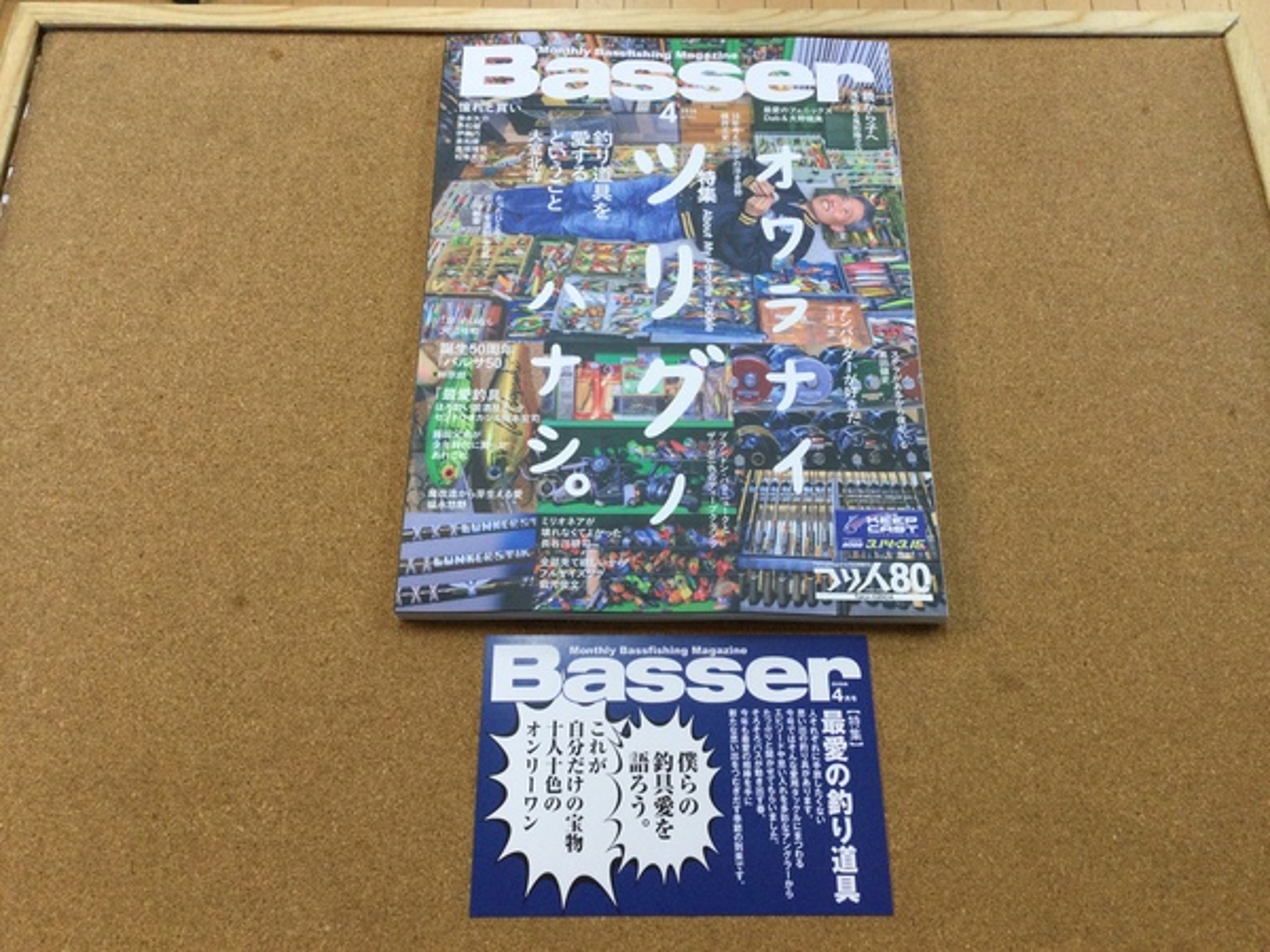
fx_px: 1137
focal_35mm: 31
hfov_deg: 58.4
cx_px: 635
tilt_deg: -67.8
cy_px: 476
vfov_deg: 45.4
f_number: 2.4
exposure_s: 1/30
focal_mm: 3.3
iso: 32
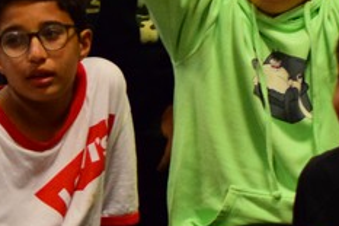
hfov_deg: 8.9
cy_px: 109
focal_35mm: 231
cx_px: 194
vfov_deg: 5.9
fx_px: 2176
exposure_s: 1/125
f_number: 1.8
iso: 3200
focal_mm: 35
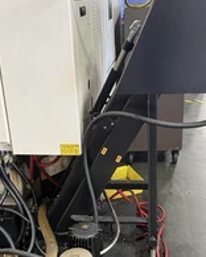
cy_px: 145
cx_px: 127
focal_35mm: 48
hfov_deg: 31.3
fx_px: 366
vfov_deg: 38.7
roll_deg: -0.7
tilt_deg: -22.1
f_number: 1.78
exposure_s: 1/60
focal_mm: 6.76
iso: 320
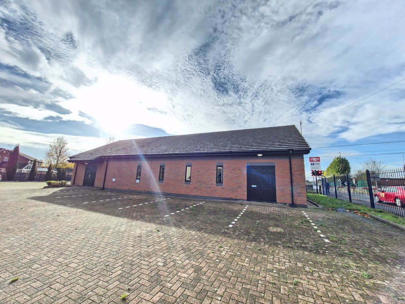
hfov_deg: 106.2
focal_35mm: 13
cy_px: 152
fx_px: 152
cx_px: 202
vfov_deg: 89.9
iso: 50
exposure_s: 1/356
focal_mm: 1.74
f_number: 2.2
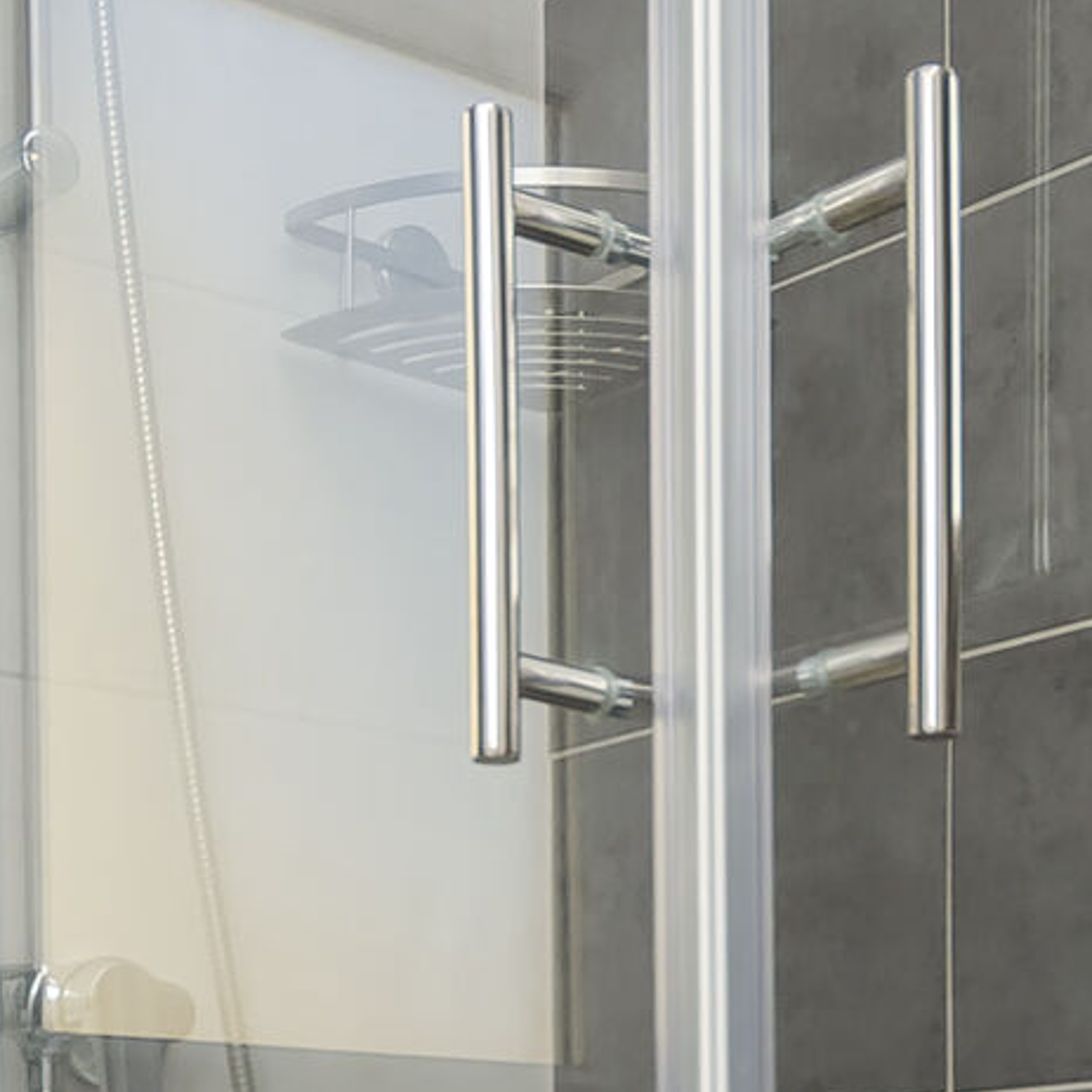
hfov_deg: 22.5
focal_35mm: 77
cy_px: 1367
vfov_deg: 20.7
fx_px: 2748
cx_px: 488
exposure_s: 1/100
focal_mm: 10
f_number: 9
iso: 160
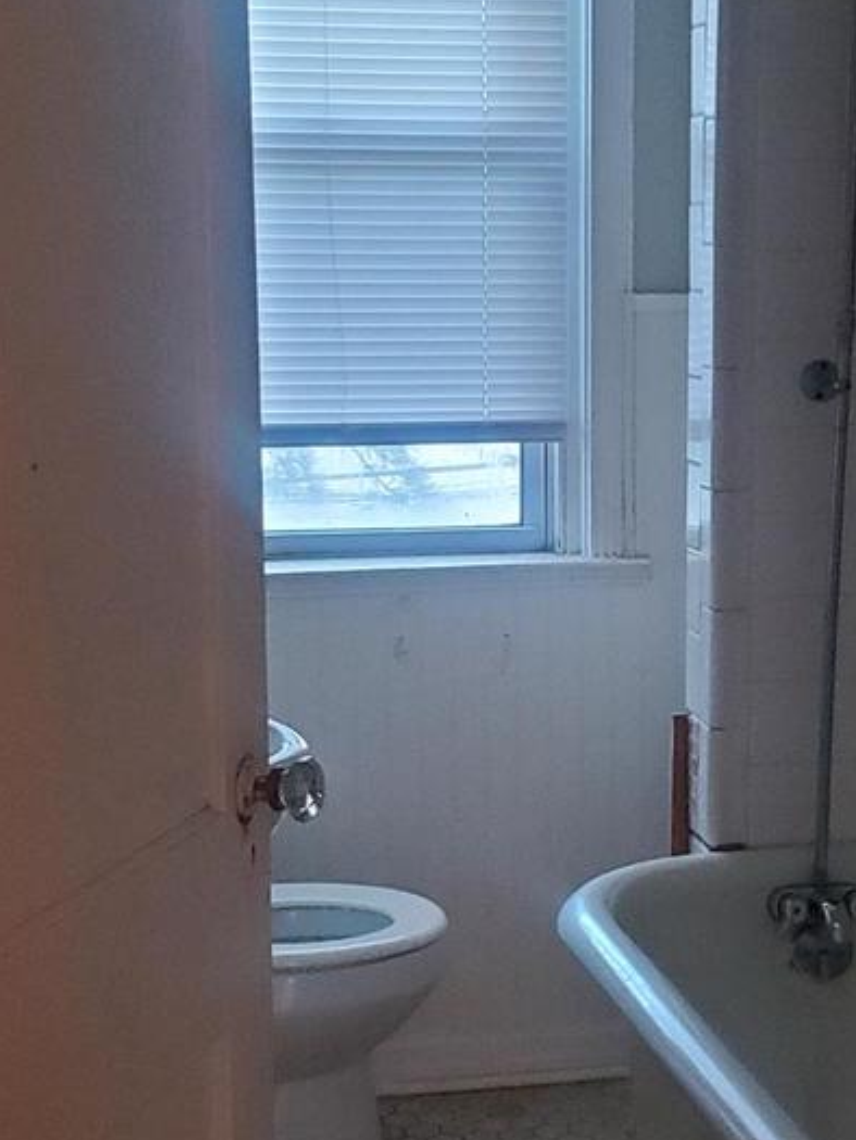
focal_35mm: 76
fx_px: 2505
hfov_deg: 19.3
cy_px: 599
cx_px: 584
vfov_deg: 25.7
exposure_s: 1/50
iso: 500
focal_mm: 4.3
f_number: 1.5
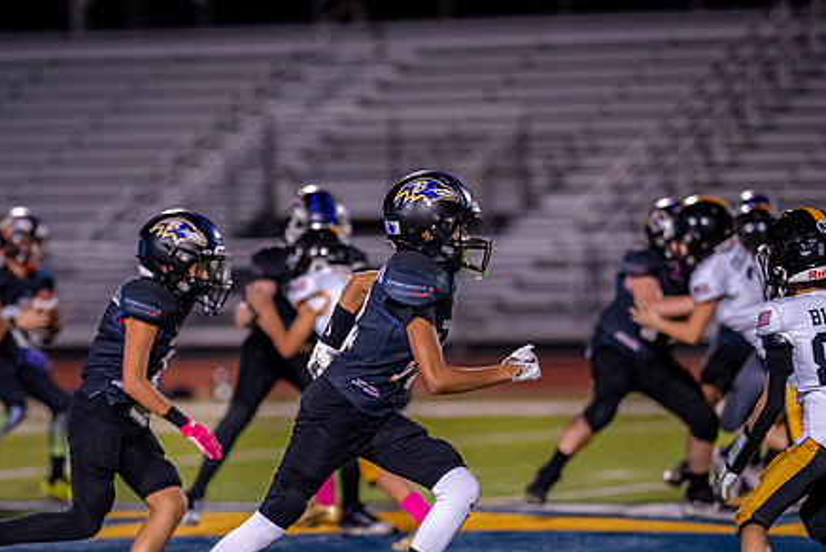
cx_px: 304
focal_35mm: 278
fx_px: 6383
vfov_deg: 4.9
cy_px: 407
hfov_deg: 7.4
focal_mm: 135
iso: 2000
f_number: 1.8
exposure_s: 1/1250
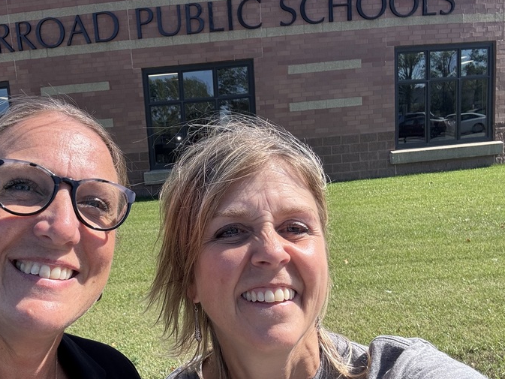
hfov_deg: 51.7
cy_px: 217
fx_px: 511
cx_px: 171
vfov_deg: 40.6
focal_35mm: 35
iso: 25
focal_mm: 2.69
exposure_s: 1/871
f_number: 1.9
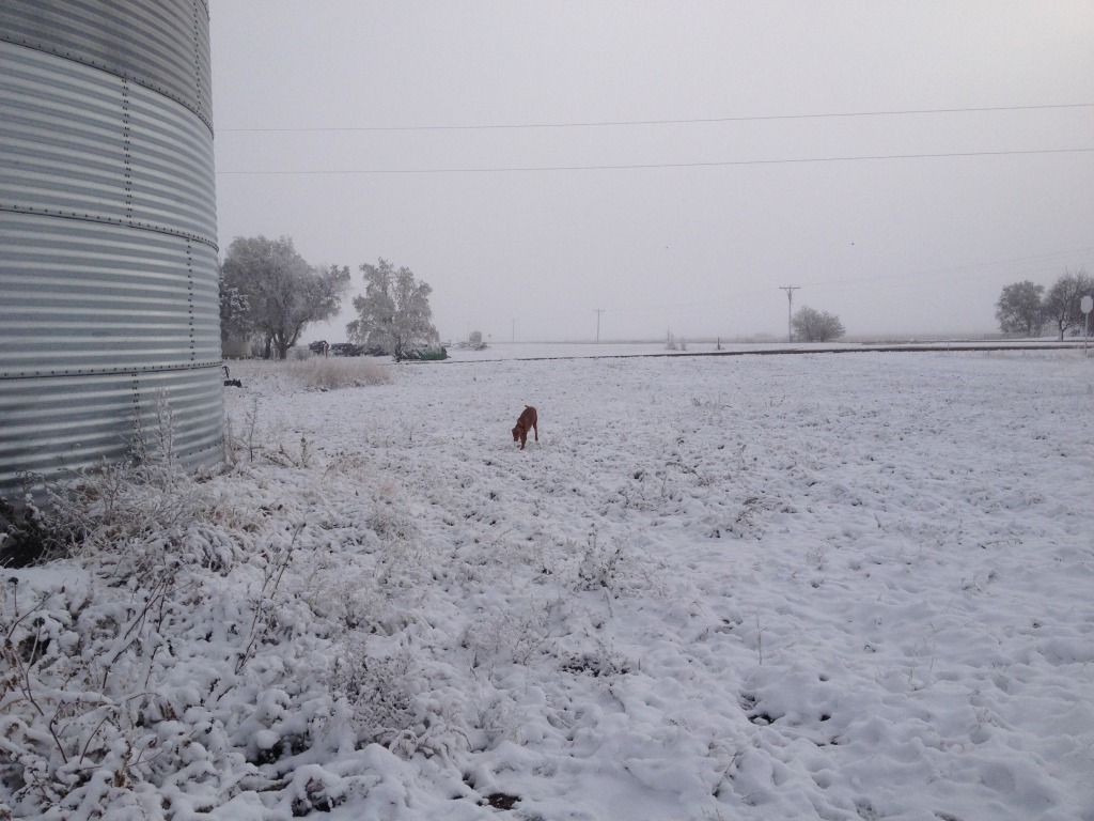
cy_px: 410
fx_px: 1106
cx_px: 547
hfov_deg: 52.6
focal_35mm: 35
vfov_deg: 40.7
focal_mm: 4.28
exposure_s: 1/3247
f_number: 2.4
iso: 50
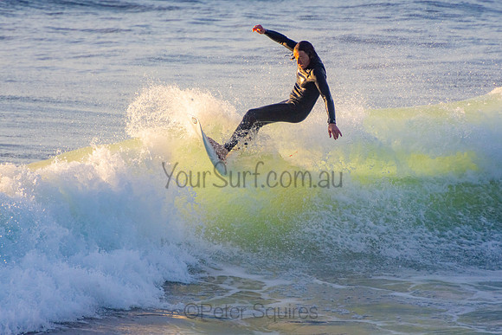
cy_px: 168
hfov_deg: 3.3
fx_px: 8666
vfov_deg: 2.2
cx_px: 251
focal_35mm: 621
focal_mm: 400
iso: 500
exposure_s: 1/1250
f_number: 5.6
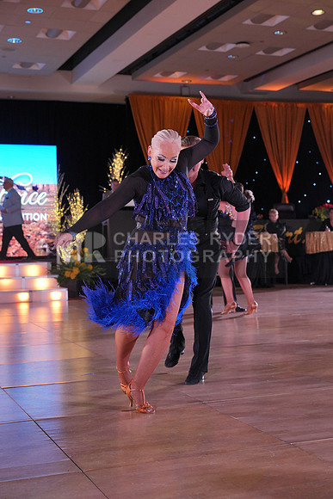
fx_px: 749
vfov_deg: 36.9
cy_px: 250
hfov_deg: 25.1
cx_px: 166
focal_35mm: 54
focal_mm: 54
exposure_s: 1/400
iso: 2000
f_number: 4.5
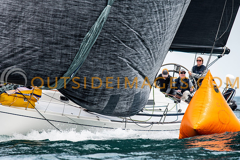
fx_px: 3003
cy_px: 80
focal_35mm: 450
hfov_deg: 4.6
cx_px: 120
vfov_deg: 3.1
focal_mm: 300
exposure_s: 1/1250
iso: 400
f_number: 5.6
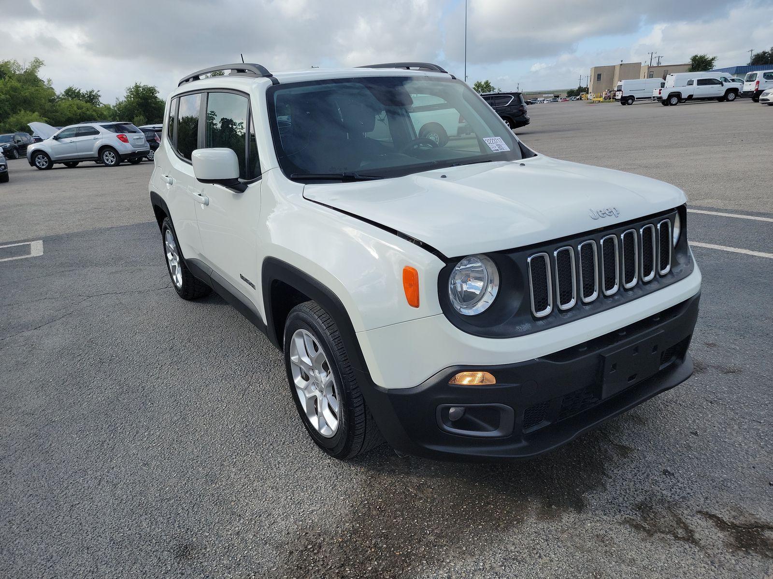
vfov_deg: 56.8
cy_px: 290
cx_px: 386
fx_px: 536
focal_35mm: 24
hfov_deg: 71.6
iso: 50
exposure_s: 1/614
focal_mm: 6.7
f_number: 1.8
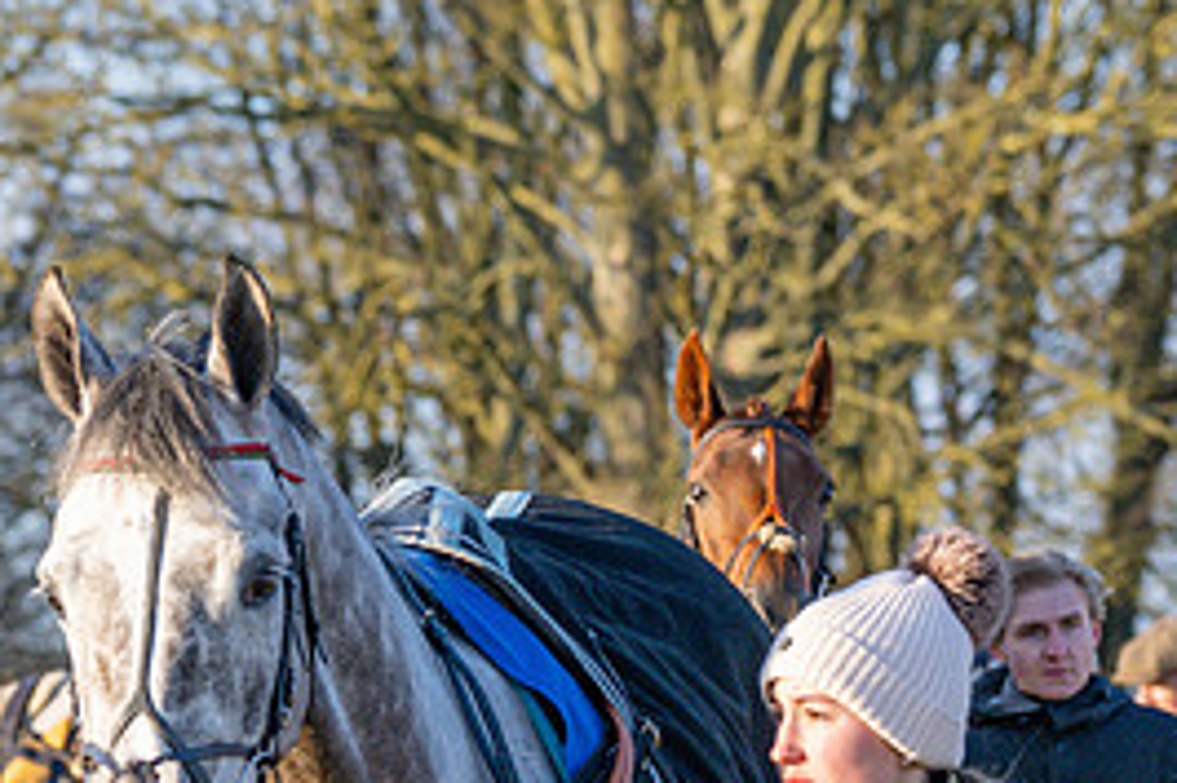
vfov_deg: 3.5
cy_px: 955
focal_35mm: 388
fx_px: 12677
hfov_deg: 5.3
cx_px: 685
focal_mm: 94
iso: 400
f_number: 4
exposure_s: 1/1000
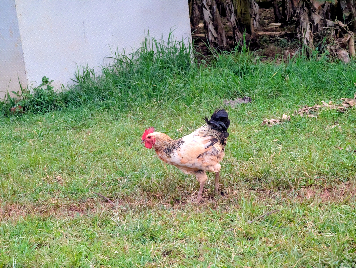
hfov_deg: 18.5
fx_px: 1092
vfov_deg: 14.0
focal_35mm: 106
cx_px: 178
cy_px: 134
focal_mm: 19
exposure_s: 1/299
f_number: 3.5
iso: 1055
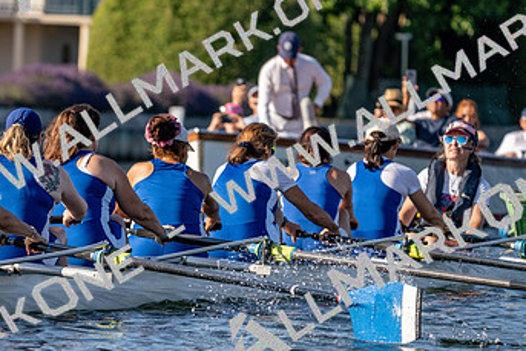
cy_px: 240
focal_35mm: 489
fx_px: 7147
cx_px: 98
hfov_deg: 4.2
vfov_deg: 2.8
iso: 320
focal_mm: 289
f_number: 5.6
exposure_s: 1/1600
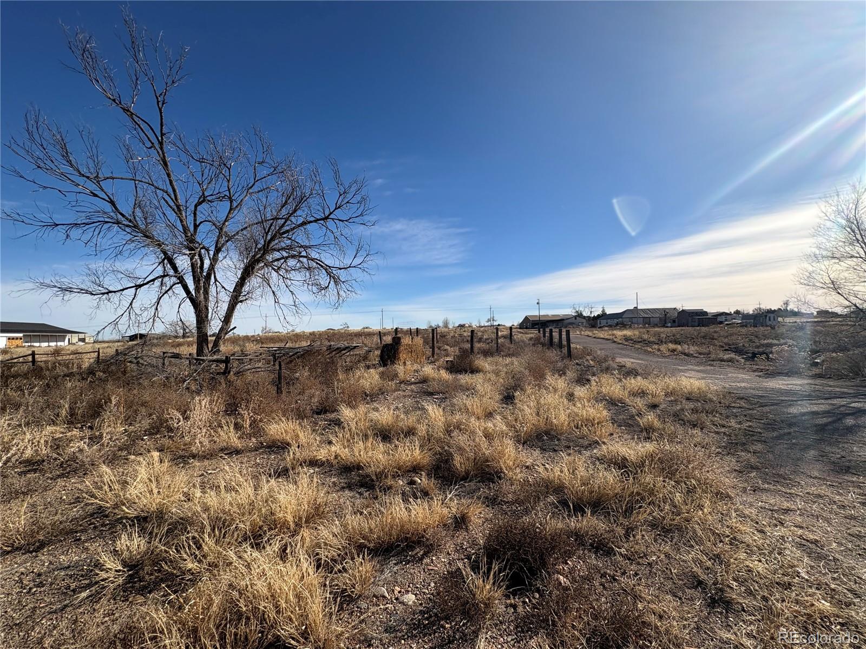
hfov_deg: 102.1
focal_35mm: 14
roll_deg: +1.4
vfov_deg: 85.7
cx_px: 433
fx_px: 350
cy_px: 324
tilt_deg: +1.1
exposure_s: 1/2770
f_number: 2.2
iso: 50
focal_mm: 2.22
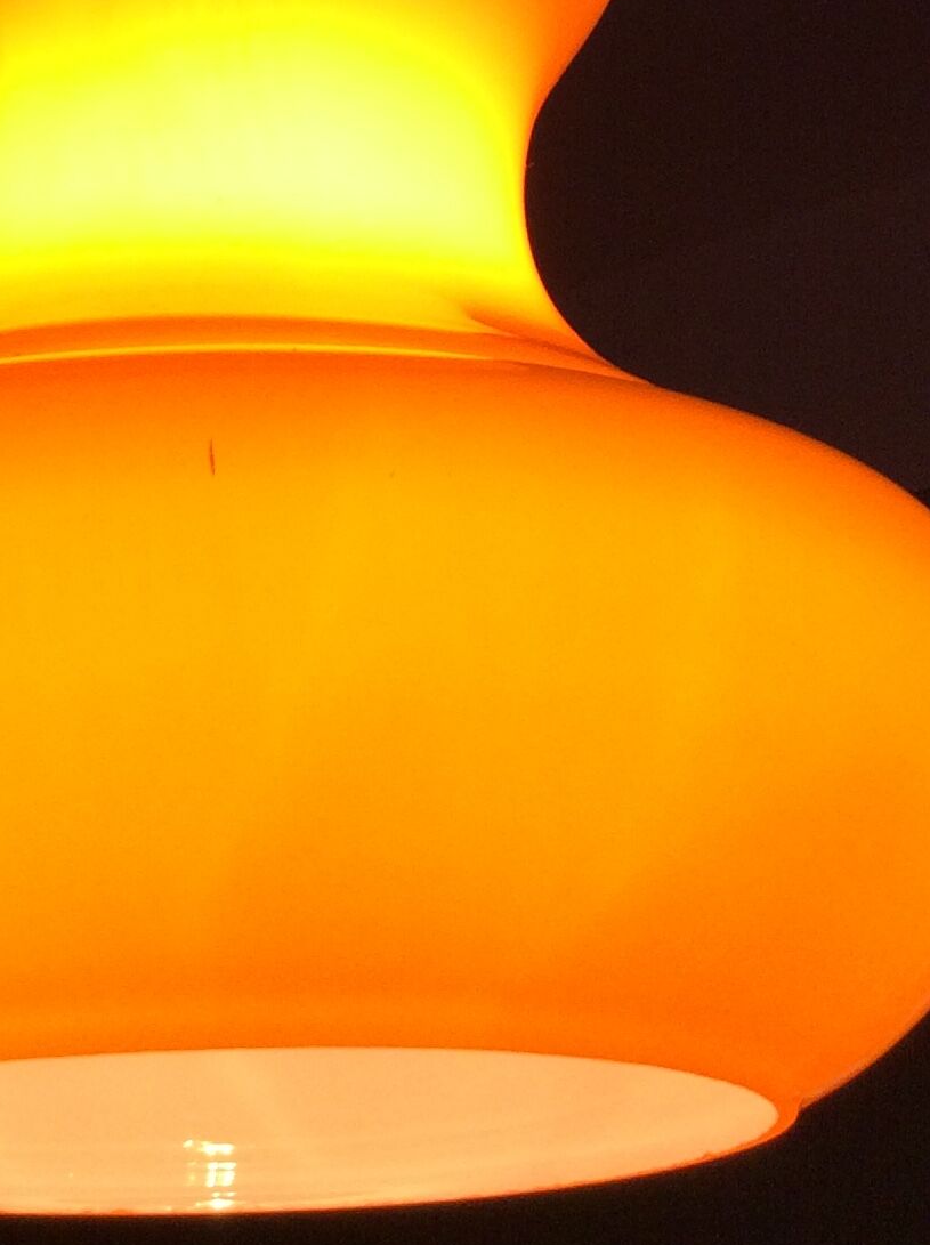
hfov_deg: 19.2
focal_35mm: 76
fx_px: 2729
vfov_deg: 24.6
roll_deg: +3.3
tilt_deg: +29.4
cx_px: 210
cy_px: 18
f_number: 2.4
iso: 64
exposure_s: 1/100
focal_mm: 3.3
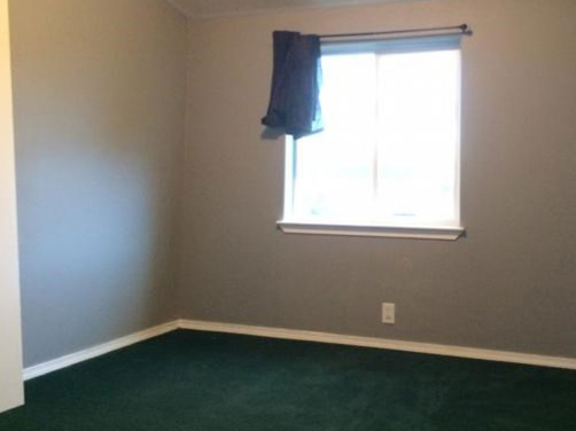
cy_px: 160
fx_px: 615
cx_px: 358
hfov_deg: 49.7
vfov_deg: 38.4
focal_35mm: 37
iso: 320
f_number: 2.2
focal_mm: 4.15
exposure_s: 1/20
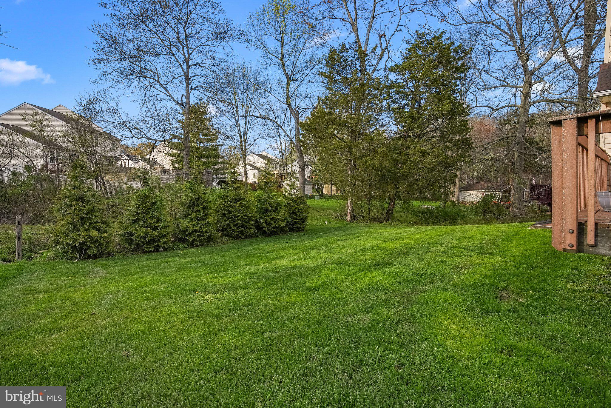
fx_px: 272
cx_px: 306
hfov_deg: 96.7
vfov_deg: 73.8
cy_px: 204
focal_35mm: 16
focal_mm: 16
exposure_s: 1/250
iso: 640
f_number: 11
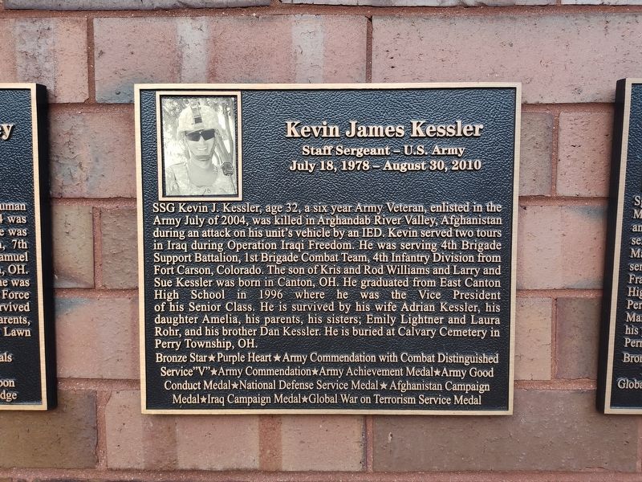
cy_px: 241
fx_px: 427
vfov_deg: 58.9
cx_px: 321
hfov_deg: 73.9
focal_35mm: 23
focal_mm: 5.56
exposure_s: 1/120
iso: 1056
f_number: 1.8
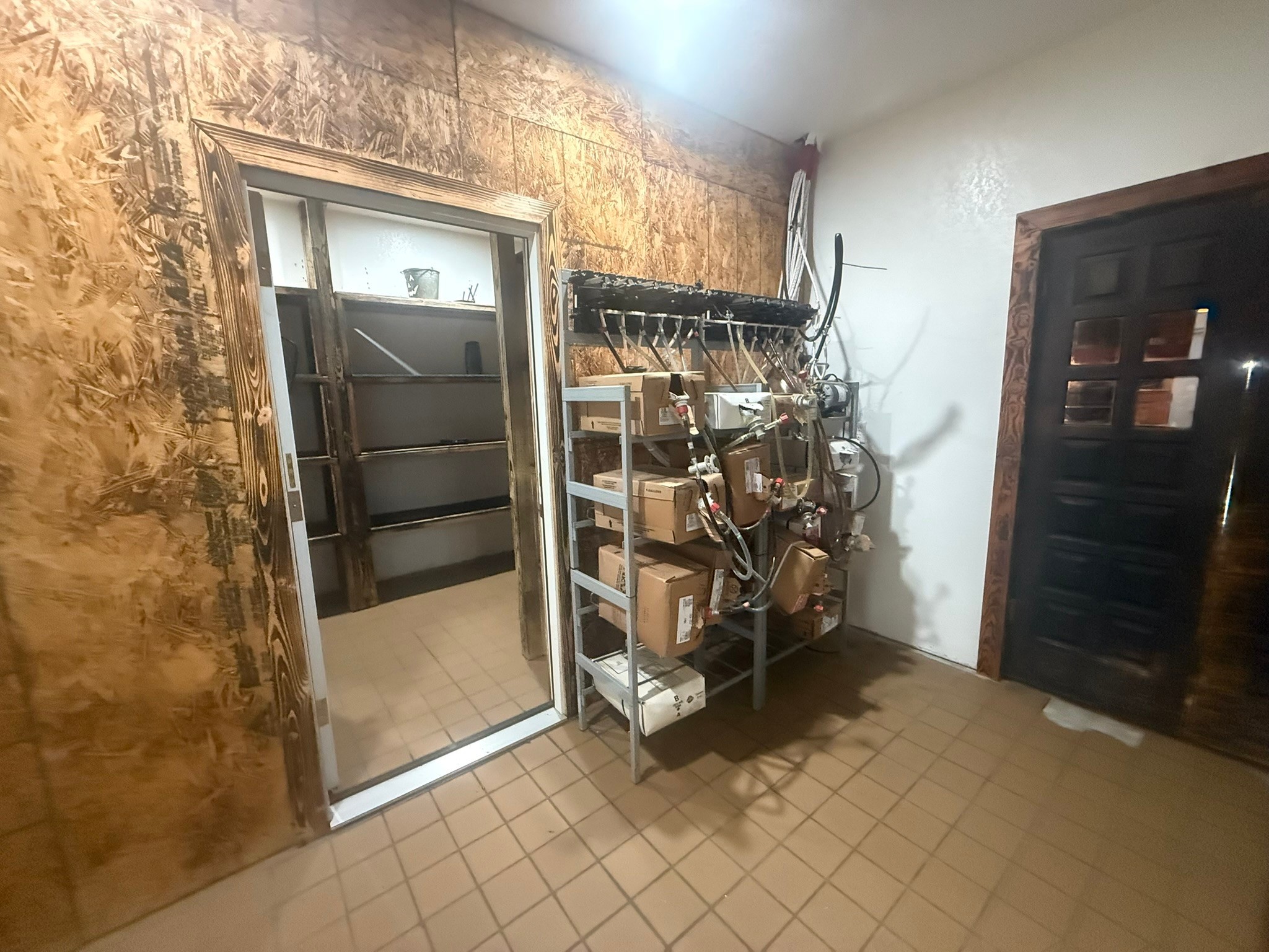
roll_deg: +1.2
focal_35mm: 14
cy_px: 476
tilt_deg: -8.2
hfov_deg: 102.1
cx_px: 634
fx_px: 513
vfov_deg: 85.7
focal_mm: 2.22
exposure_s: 1/60
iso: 1250
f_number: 2.2
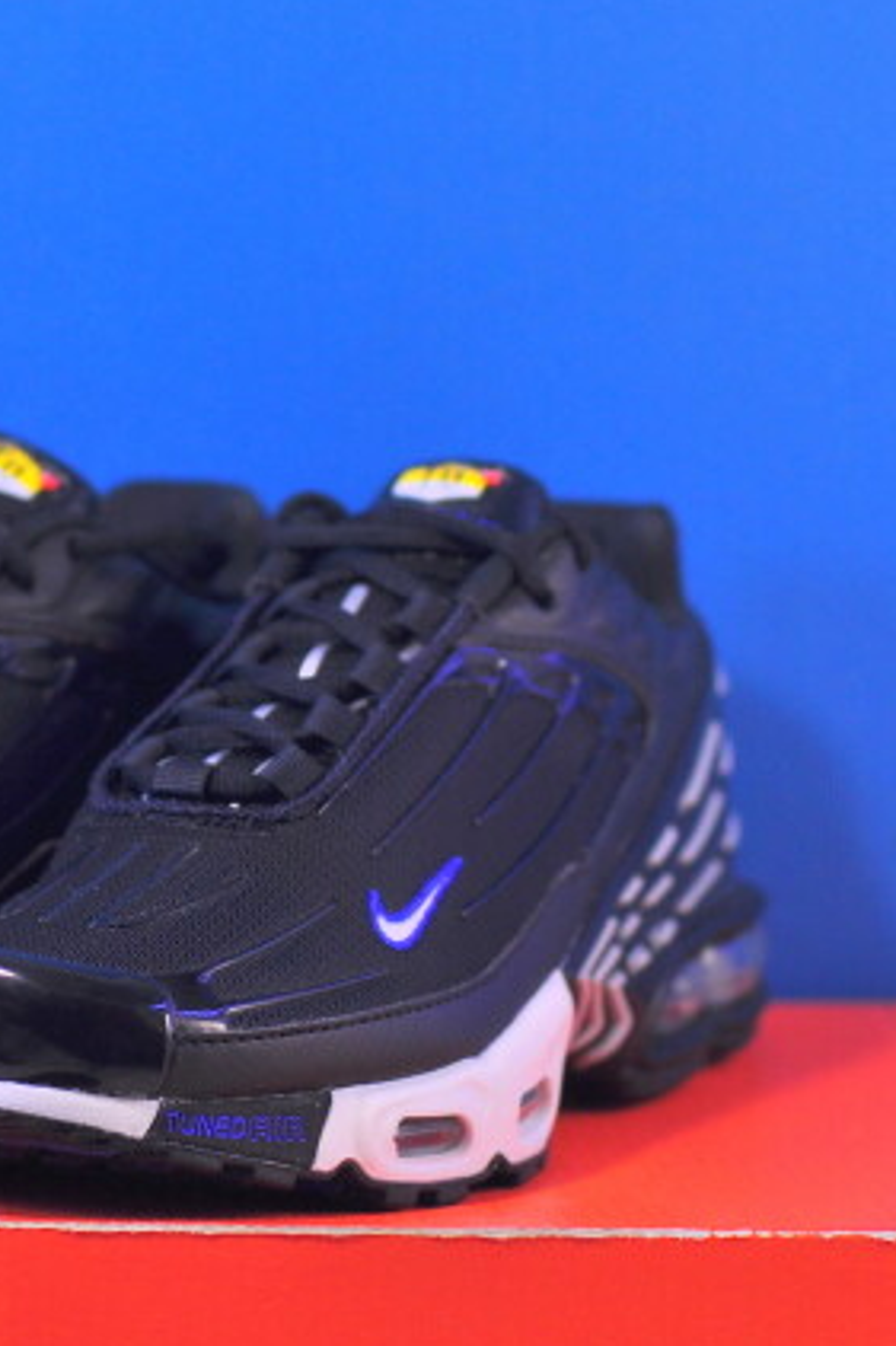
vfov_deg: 14.4
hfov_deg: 9.6
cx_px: 80
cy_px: 525
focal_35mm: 142
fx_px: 5305
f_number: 3.2
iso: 250
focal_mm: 50
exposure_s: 1/250
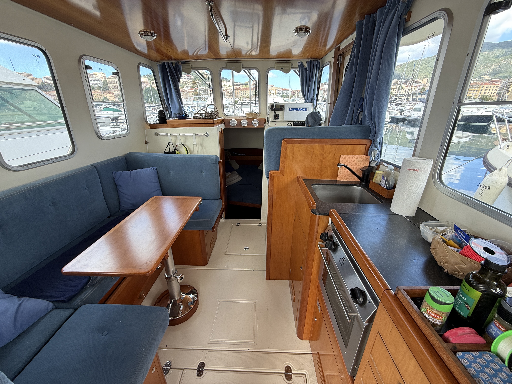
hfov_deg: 102.1
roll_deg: +0.2
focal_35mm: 14
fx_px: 207
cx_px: 256
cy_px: 192
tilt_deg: -22.3
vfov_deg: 85.7
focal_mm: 2.22
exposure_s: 1/99
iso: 64
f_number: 2.2
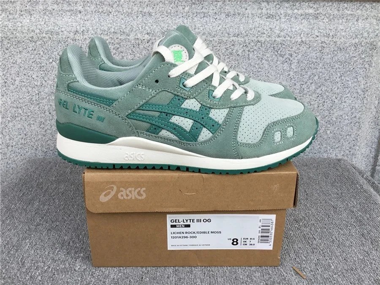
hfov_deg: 58.4
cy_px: 142
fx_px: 340
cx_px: 190
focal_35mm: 31
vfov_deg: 45.4
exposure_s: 1/515
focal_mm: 3.3
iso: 25
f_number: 2.4
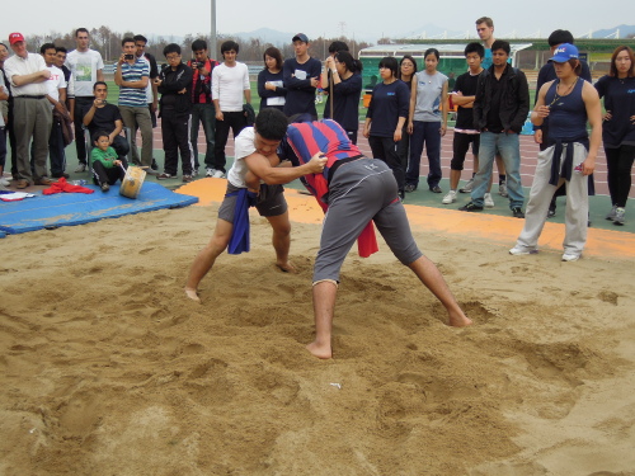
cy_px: 238
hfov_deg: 42.1
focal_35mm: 45
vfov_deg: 32.2
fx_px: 825
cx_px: 318
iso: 160
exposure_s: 1/200
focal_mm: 8.1
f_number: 2.8
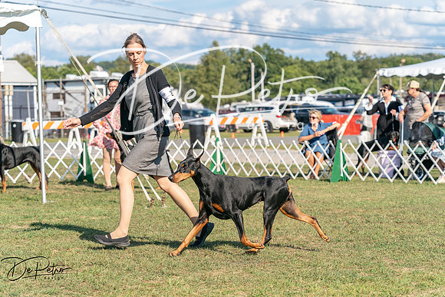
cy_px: 148
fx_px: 1125
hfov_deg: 22.4
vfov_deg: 15.0
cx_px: 222
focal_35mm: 91
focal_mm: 91
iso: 320
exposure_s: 1/1600
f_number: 4.5
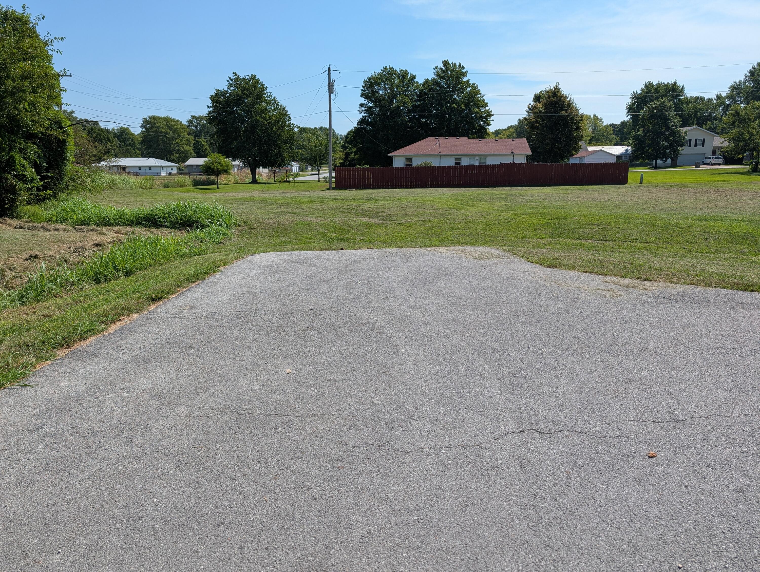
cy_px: 286
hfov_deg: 71.5
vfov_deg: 56.9
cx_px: 380
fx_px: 528
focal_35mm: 24
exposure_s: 1/1408
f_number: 1.68
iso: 20
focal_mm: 6.9
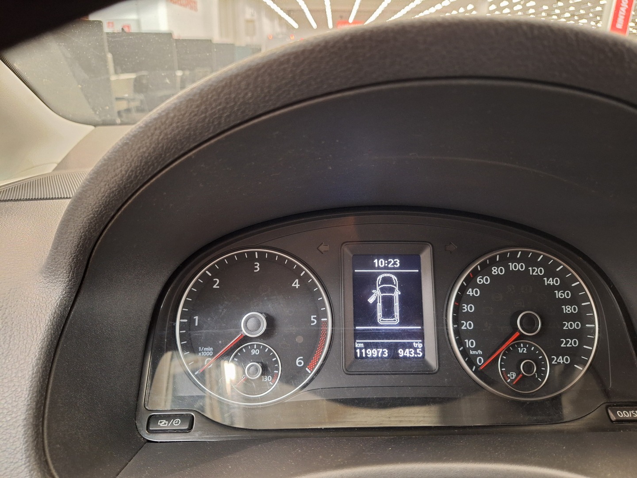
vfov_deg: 58.9
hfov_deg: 73.9
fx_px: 423
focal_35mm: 23
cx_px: 318
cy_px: 239
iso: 500
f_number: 1.8
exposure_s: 1/20
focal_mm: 5.54
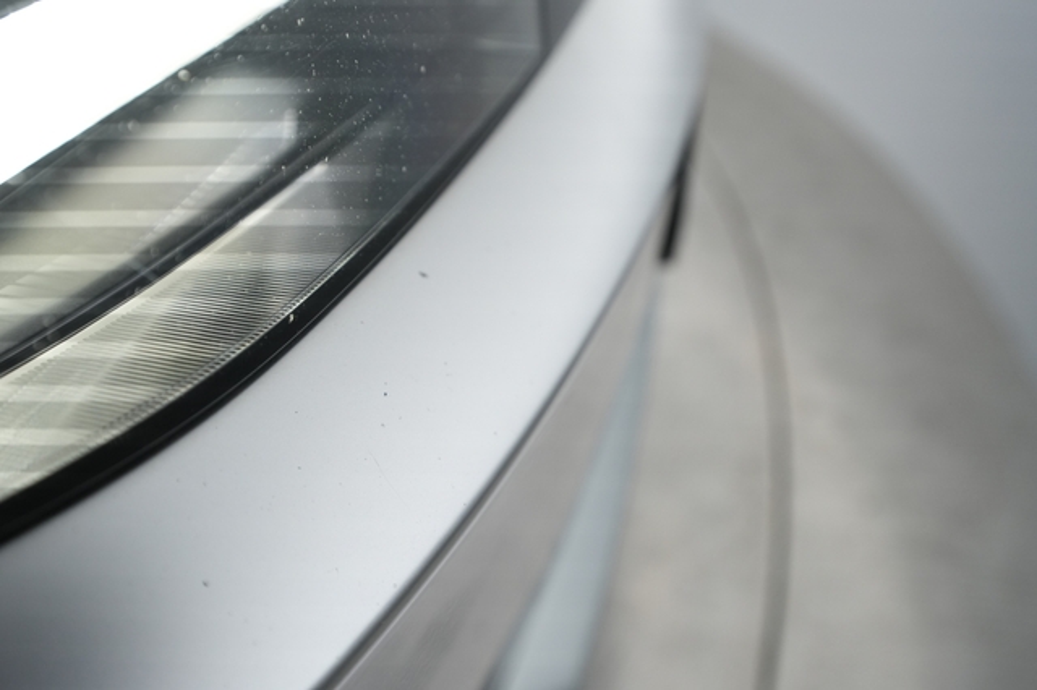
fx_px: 806
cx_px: 518
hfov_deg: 65.5
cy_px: 345
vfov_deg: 46.4
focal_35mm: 28
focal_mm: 28
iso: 2000
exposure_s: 1/100
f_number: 4.5
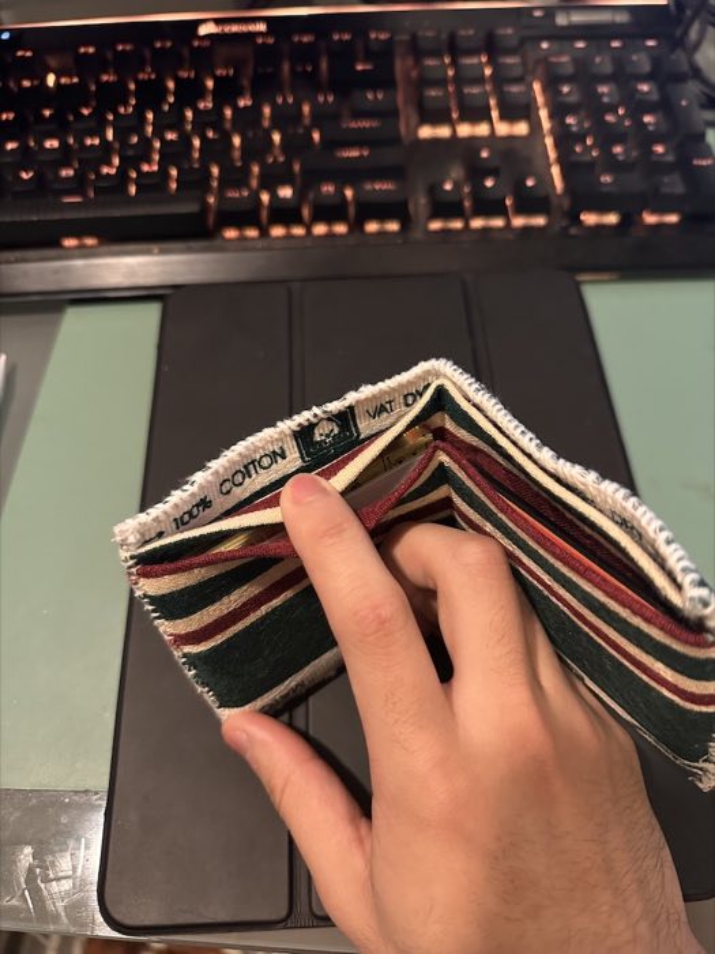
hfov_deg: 56.8
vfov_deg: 71.6
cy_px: 477
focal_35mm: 24
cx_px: 358
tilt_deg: -60.7
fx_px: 661
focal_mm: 6.86
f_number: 1.78
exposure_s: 1/42
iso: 640
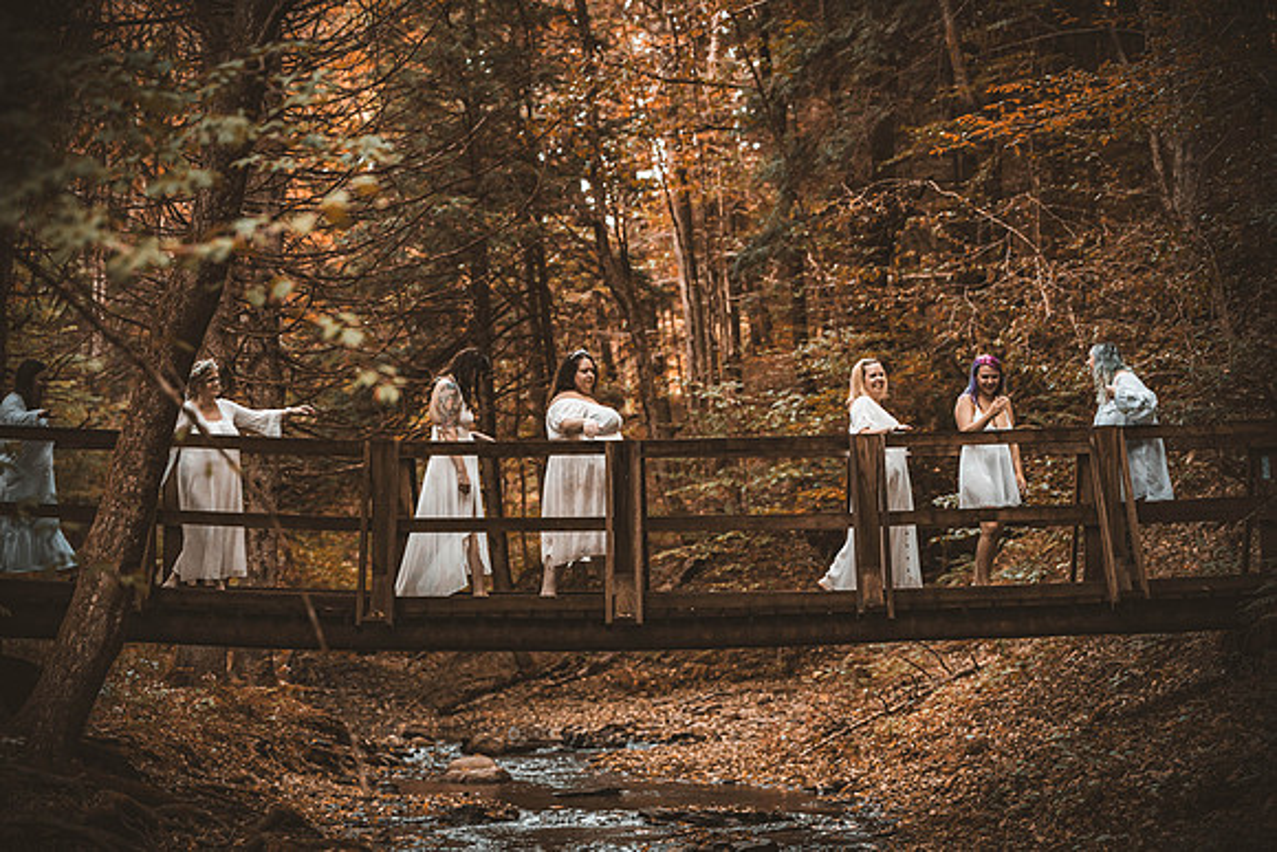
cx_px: 638
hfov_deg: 26.0
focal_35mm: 78
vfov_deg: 17.5
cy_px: 426
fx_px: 2767
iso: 1250
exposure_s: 1/250
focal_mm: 78
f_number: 2.8
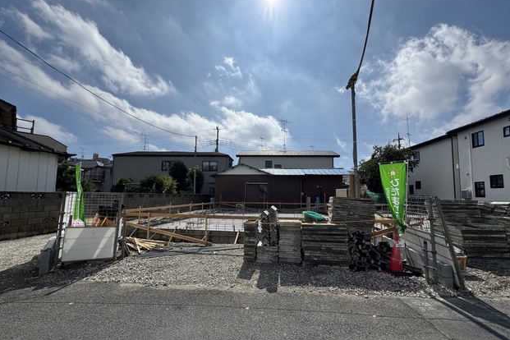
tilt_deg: +5.8
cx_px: 261
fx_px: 212
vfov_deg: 77.3
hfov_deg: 100.4
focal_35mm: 15
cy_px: 178
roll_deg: +1.0
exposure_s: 1/4132
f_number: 2.2
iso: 32
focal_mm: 2.22
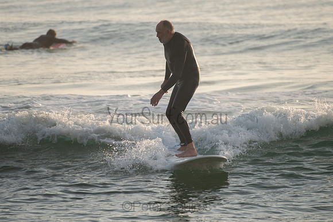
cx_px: 173
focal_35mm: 606
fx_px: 5602
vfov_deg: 2.3
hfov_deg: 3.4
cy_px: 95
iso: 250
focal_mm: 500
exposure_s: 1/500
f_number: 5.6
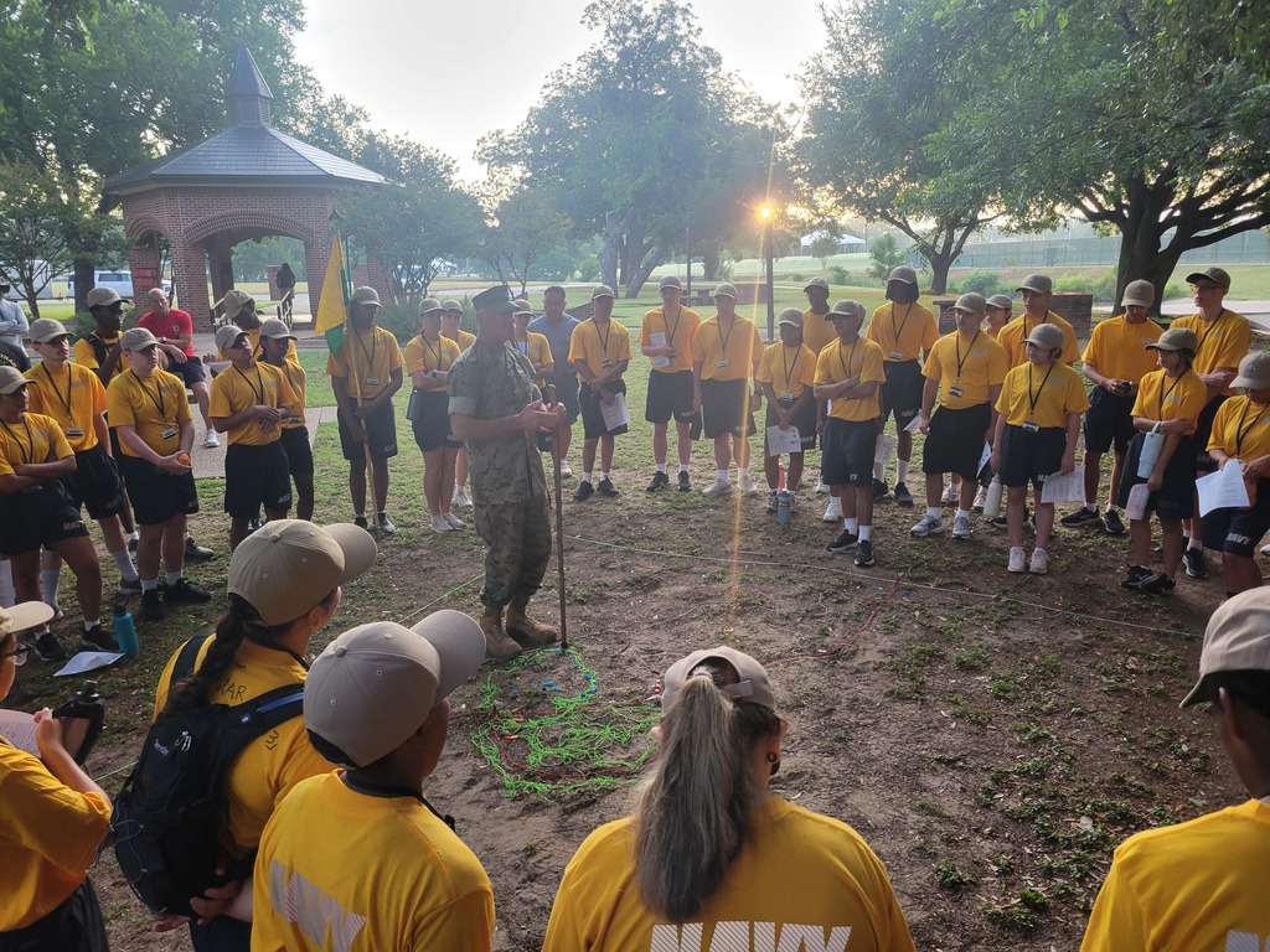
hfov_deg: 67.3
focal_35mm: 26
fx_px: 954
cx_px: 635
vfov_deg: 53.1
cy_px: 476
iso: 80
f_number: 1.8
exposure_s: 1/120
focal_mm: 5.4
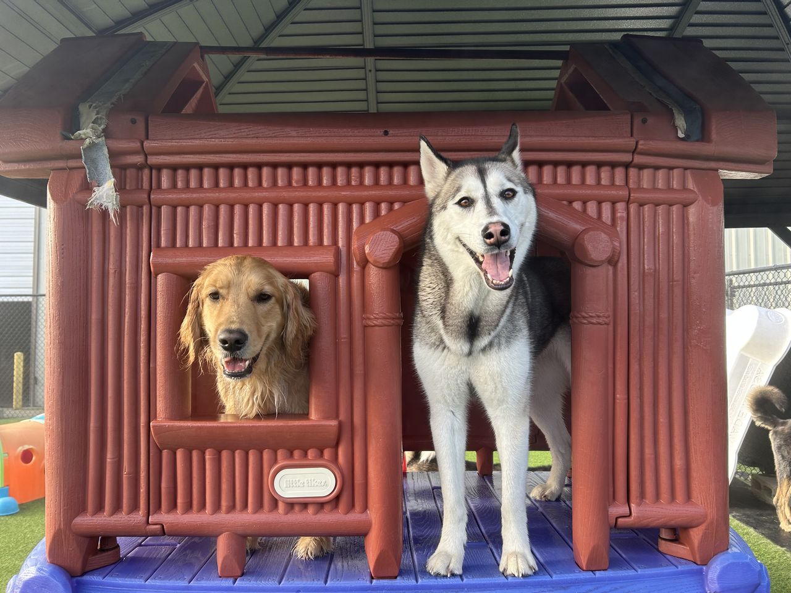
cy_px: 296
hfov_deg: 67.3
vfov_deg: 53.1
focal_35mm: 26
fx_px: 594
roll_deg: +0.6
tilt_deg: +2.2
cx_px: 396
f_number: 1.5
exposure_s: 1/238
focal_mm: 5.7
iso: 40
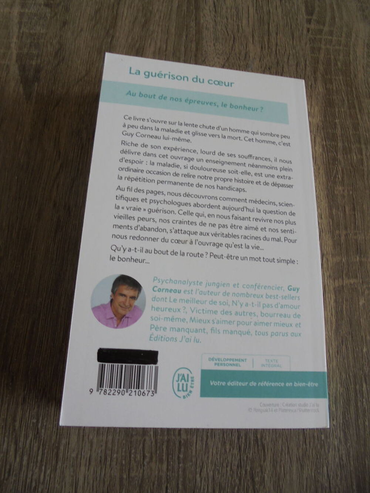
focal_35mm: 26
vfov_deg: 67.3
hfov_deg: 53.1
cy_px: 246
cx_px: 185
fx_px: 370
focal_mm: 4.6
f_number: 3.5
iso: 100
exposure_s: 1/30
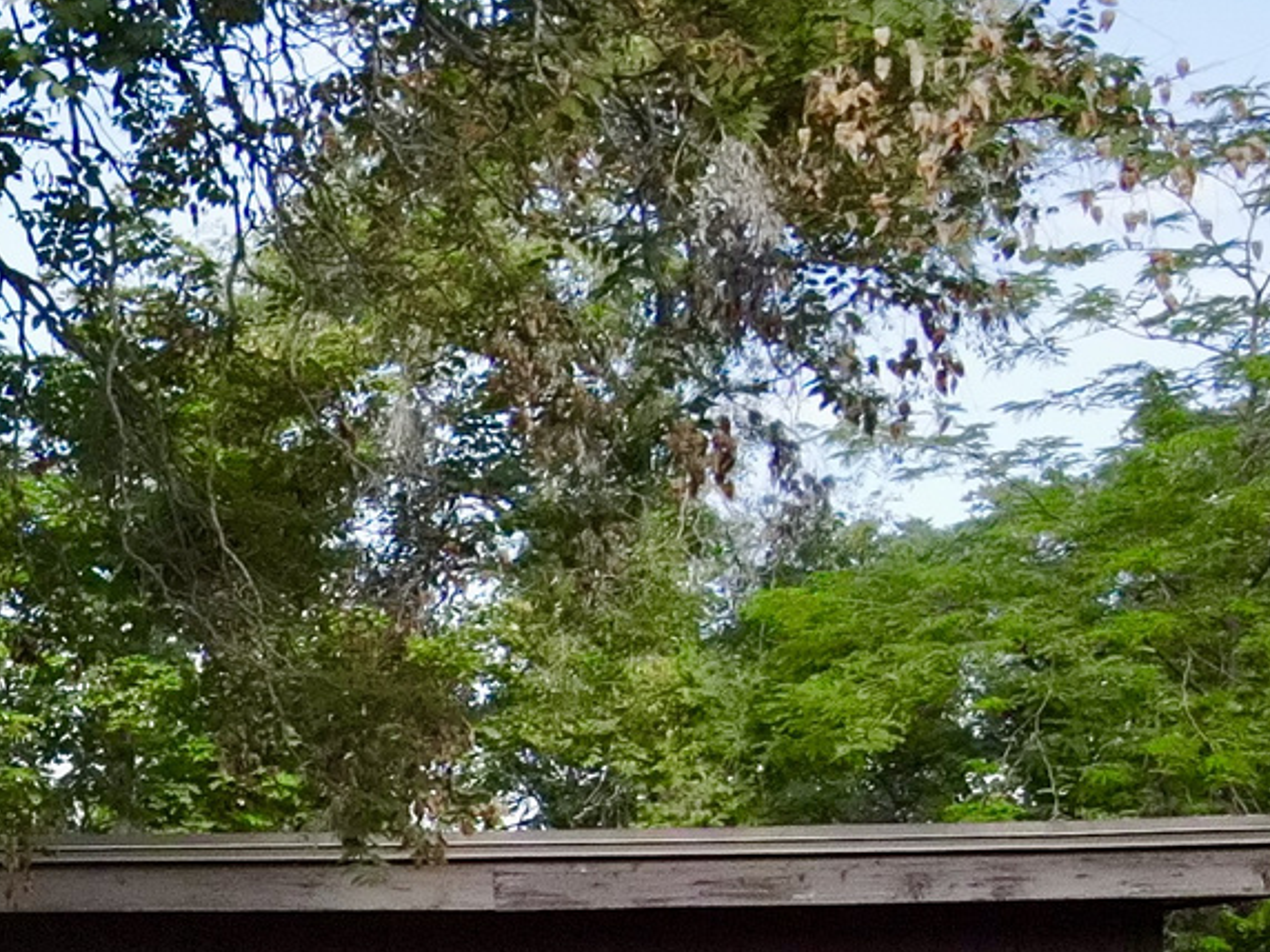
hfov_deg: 19.5
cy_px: 1050
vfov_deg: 16.6
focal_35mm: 86
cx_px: -693
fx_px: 3155
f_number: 2.8
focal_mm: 4.5
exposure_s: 1/1600
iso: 800
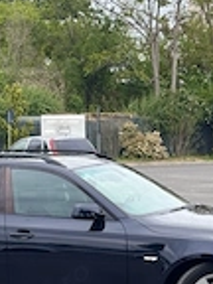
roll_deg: +0.2
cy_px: 181
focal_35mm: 144
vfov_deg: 13.7
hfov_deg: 10.3
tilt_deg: -1.4
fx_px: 1181
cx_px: 65
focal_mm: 5.96
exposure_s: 1/106
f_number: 1.6
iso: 50
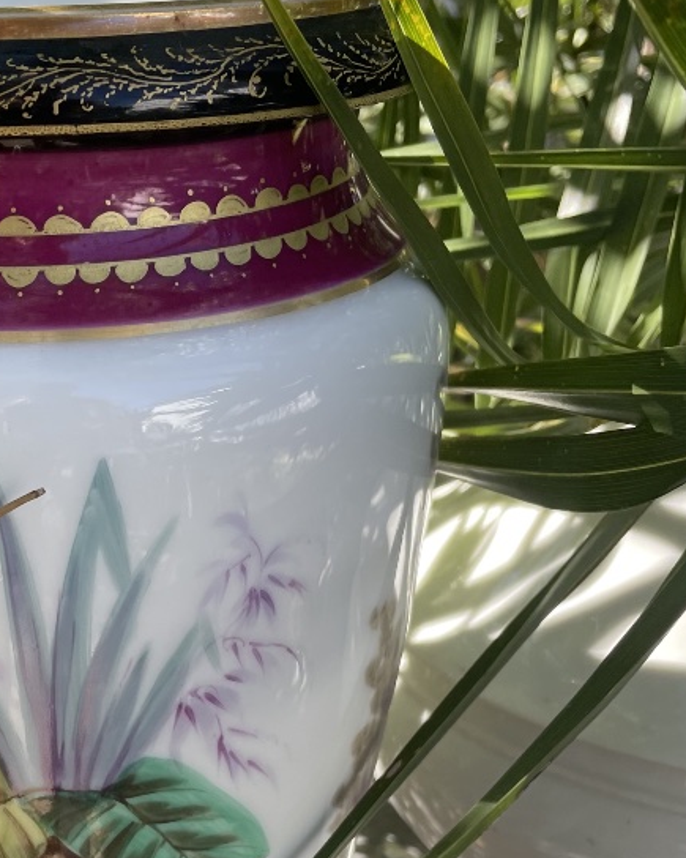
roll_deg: -1.3
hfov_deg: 26.3
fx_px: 1422
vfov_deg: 32.8
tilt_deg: -26.8
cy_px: 659
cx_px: 82
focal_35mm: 56
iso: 32
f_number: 1.6
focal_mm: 4.2
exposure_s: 1/500
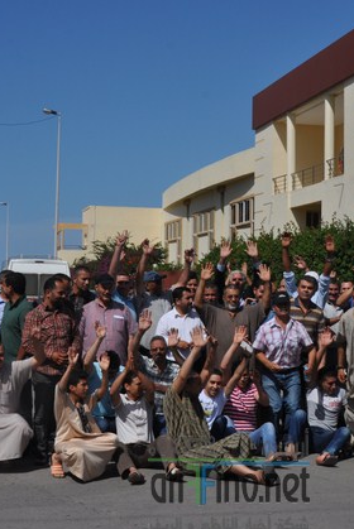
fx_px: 942
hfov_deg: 21.2
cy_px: 267
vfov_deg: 31.4
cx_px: 229
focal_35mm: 64
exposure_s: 1/400
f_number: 10
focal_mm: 28
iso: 200
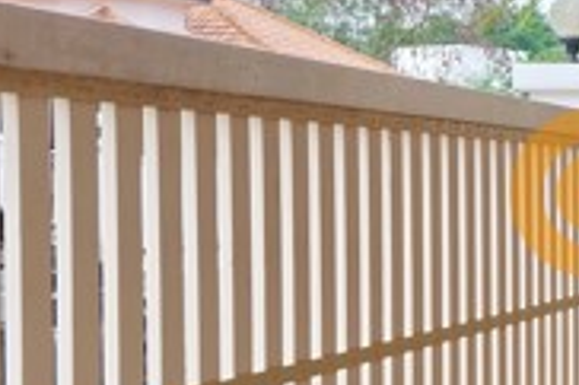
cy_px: 194
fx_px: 1912
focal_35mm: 119
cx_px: 888
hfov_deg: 15.7
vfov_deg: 11.5
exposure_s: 1/140
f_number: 5
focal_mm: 24.3
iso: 200
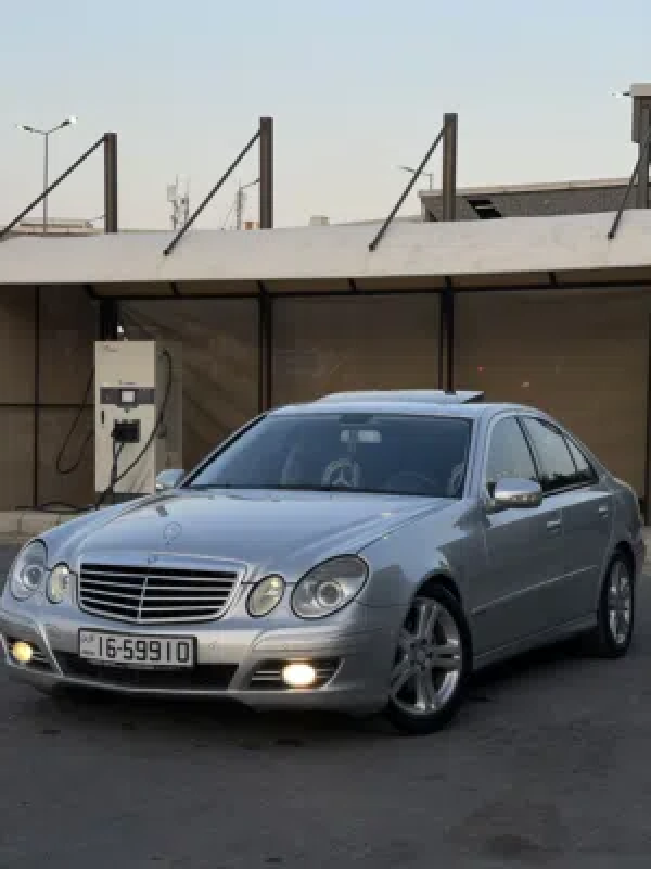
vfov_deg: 30.3
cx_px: 326
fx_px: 1605
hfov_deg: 22.9
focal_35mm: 64
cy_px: 434
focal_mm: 7.5
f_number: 2.2
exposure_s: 1/121
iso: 32
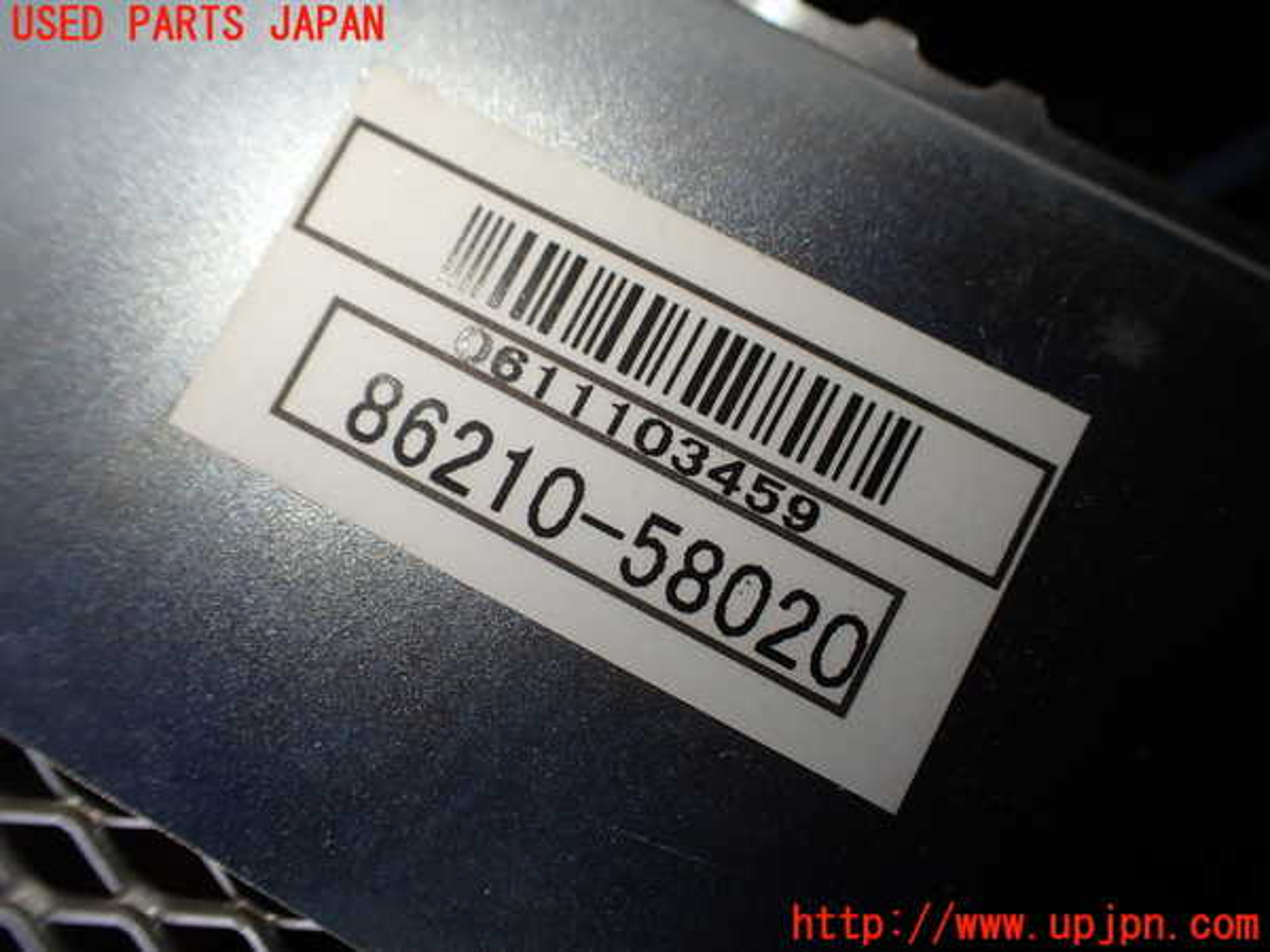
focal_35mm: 30
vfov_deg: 46.8
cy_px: 476
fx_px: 1101
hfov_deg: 60.0
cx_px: 635
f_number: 3.2
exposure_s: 1/160
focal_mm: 5.4
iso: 100
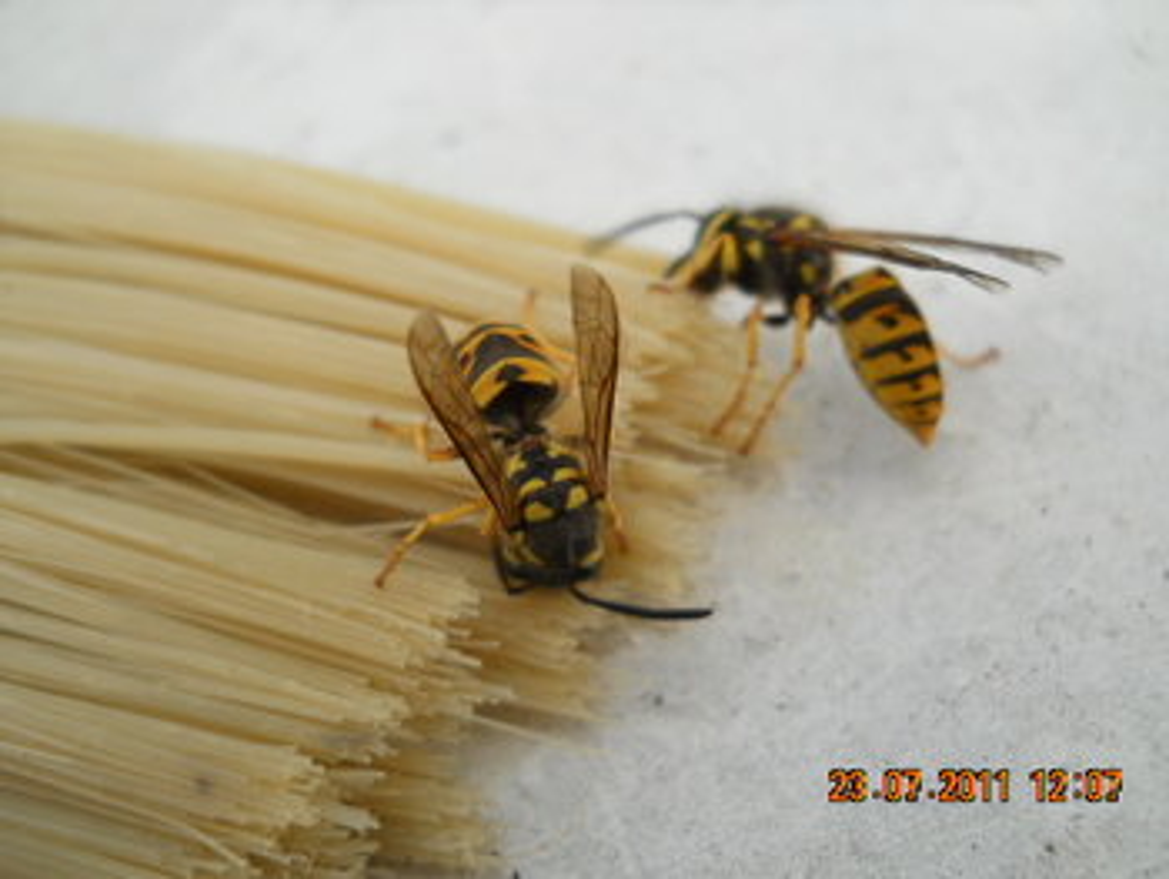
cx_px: 584
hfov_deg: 45.7
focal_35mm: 41
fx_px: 1386
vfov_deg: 35.2
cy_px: 440
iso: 80
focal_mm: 6.72
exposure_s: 1/250
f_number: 3.1
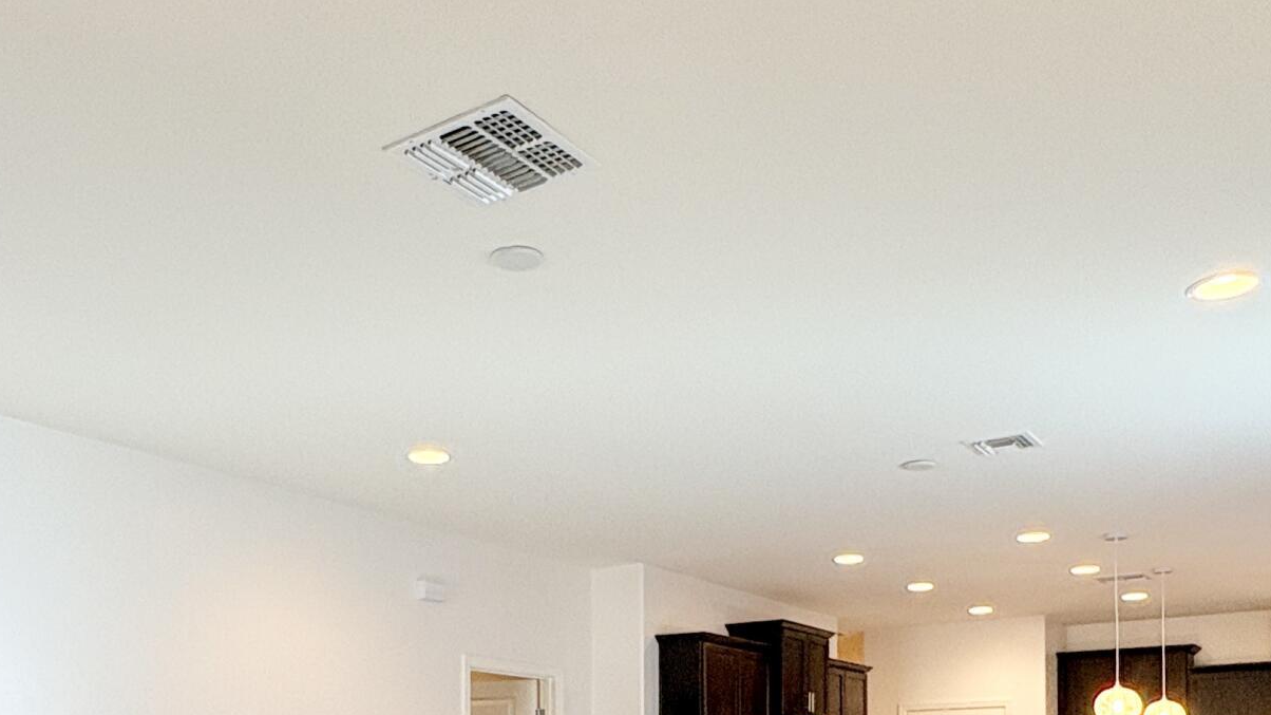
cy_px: 780
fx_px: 1281
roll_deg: +0.4
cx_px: 539
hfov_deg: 52.6
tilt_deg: +1.2
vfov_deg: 28.4
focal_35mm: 38
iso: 125
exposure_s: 1/120
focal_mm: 2.22
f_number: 2.2
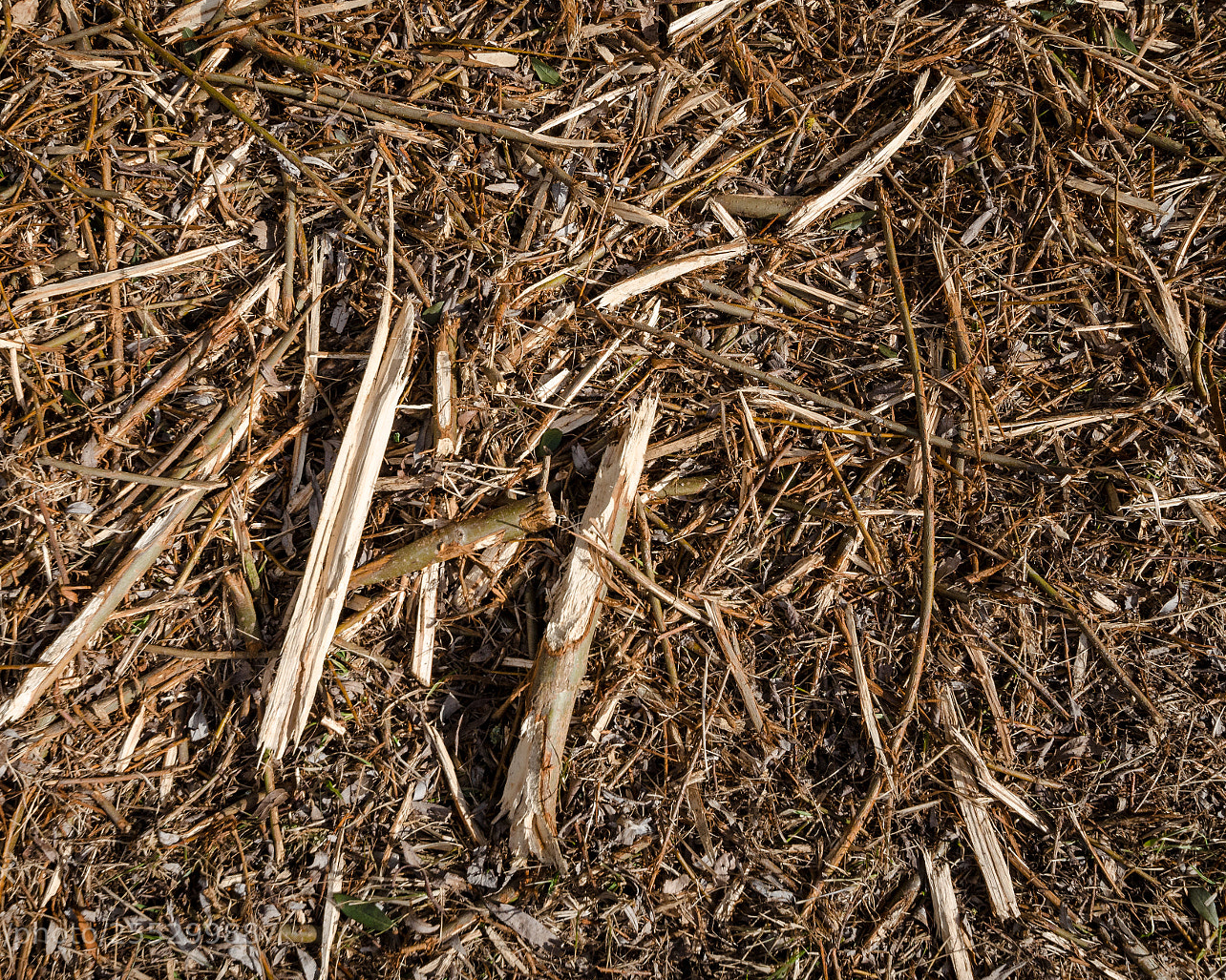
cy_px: 503
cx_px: 542
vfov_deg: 42.2
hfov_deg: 51.4
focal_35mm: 35
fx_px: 1270
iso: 400
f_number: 8
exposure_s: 1/1600
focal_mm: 20
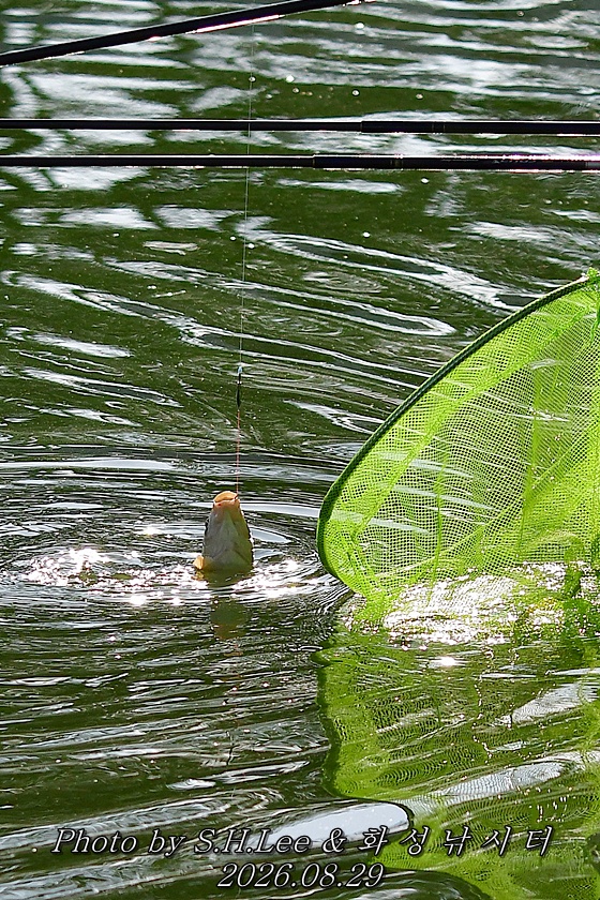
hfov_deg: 9.1
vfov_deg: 13.7
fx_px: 3750
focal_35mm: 150
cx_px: 300
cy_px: 450
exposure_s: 1/8000
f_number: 4.5
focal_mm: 100
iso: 400
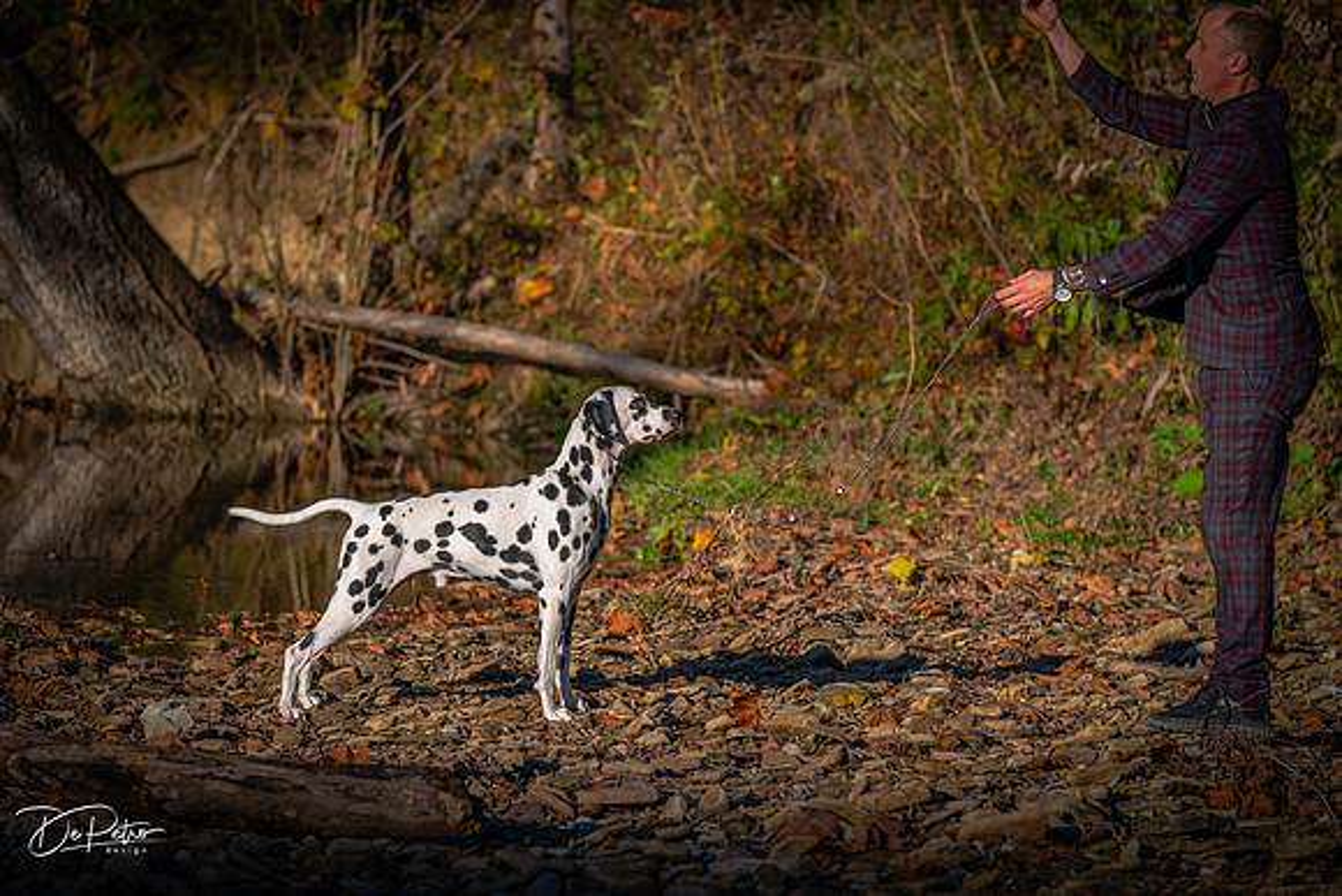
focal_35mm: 184
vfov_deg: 7.5
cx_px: 671
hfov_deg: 11.2
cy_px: 448
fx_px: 6860
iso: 100
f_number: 4.5
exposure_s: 1/640
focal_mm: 184
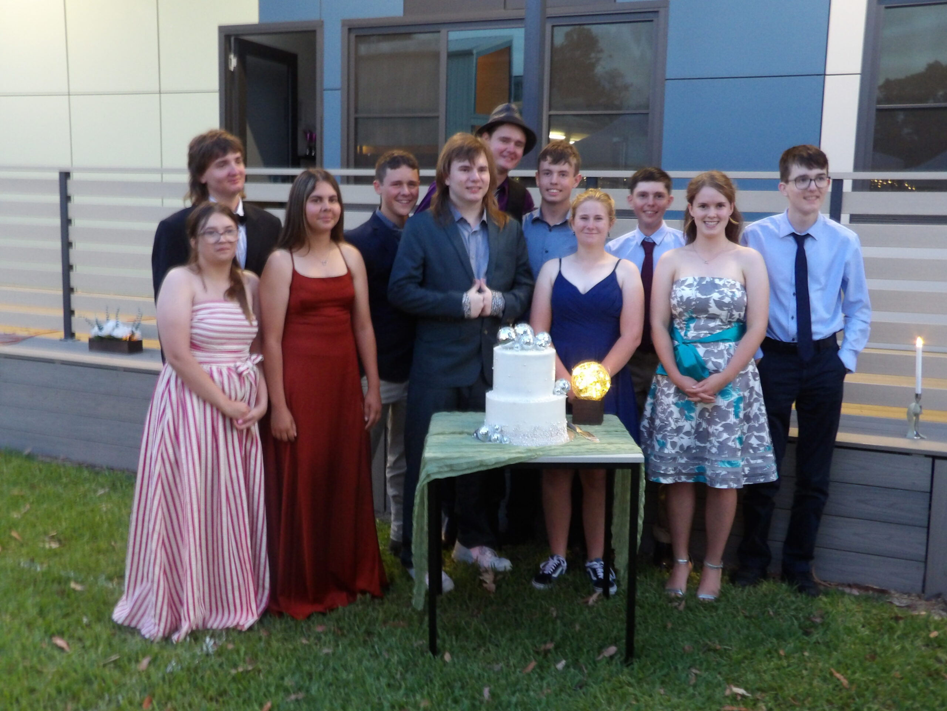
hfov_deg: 55.4
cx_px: 474
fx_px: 903
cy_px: 356
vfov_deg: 42.9
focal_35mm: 33
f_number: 3.6
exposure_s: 1/4
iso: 400
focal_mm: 5.9
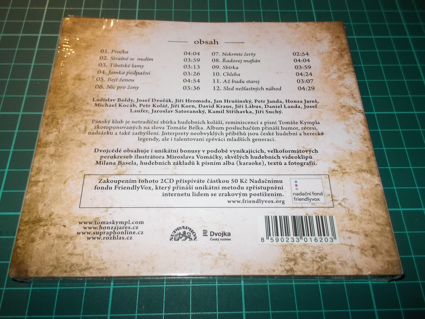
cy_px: 160
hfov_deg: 61.7
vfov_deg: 48.2
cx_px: 212
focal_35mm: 29
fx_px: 356
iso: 200
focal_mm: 4.1
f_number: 3.3
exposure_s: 1/30
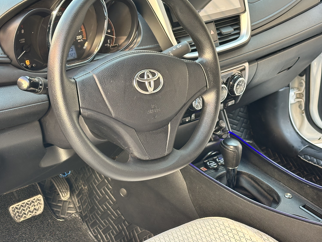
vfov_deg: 22.6
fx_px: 605
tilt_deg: -22.5
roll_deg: -0.9
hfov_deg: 29.8
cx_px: 134
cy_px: 108
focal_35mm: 65
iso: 80
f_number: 1.78
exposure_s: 1/87
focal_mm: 6.86
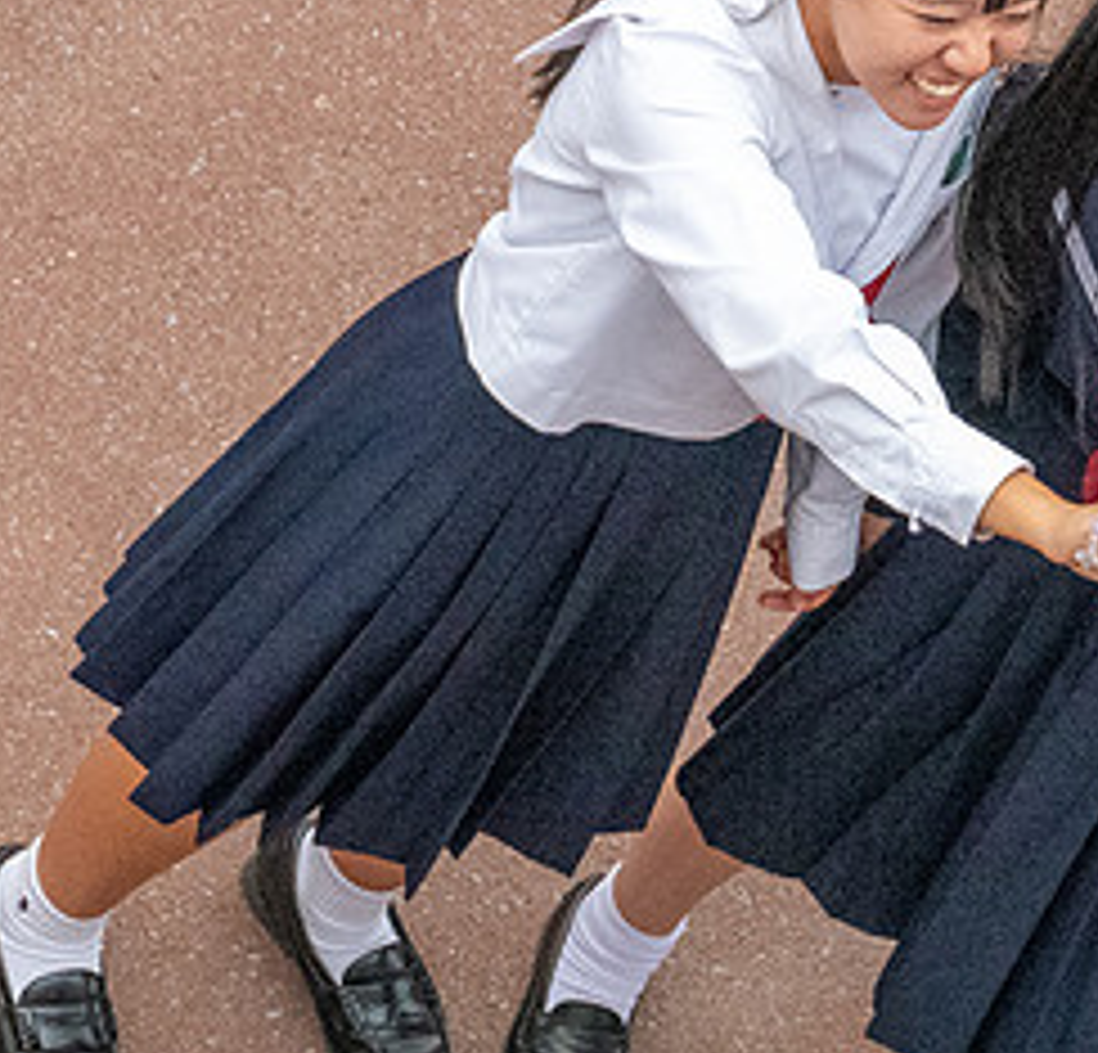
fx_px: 52598
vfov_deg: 1.1
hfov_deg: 1.2
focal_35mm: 1496
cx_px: 964
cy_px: 913
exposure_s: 1/640
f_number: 8
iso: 8000
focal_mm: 400
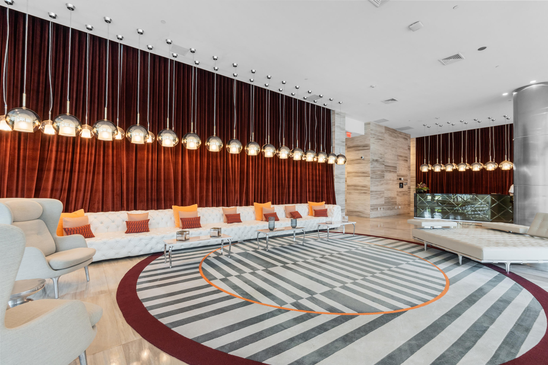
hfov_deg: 96.7
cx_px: 274
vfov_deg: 73.7
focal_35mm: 16
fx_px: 244
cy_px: 182
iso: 500
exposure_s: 1/8
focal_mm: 16
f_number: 11
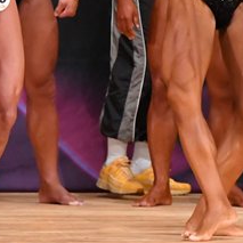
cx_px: 304
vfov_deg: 2.1
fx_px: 6640
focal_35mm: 836
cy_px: 7
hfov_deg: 2.1
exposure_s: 1/400
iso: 5600
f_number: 5.6
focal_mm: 180
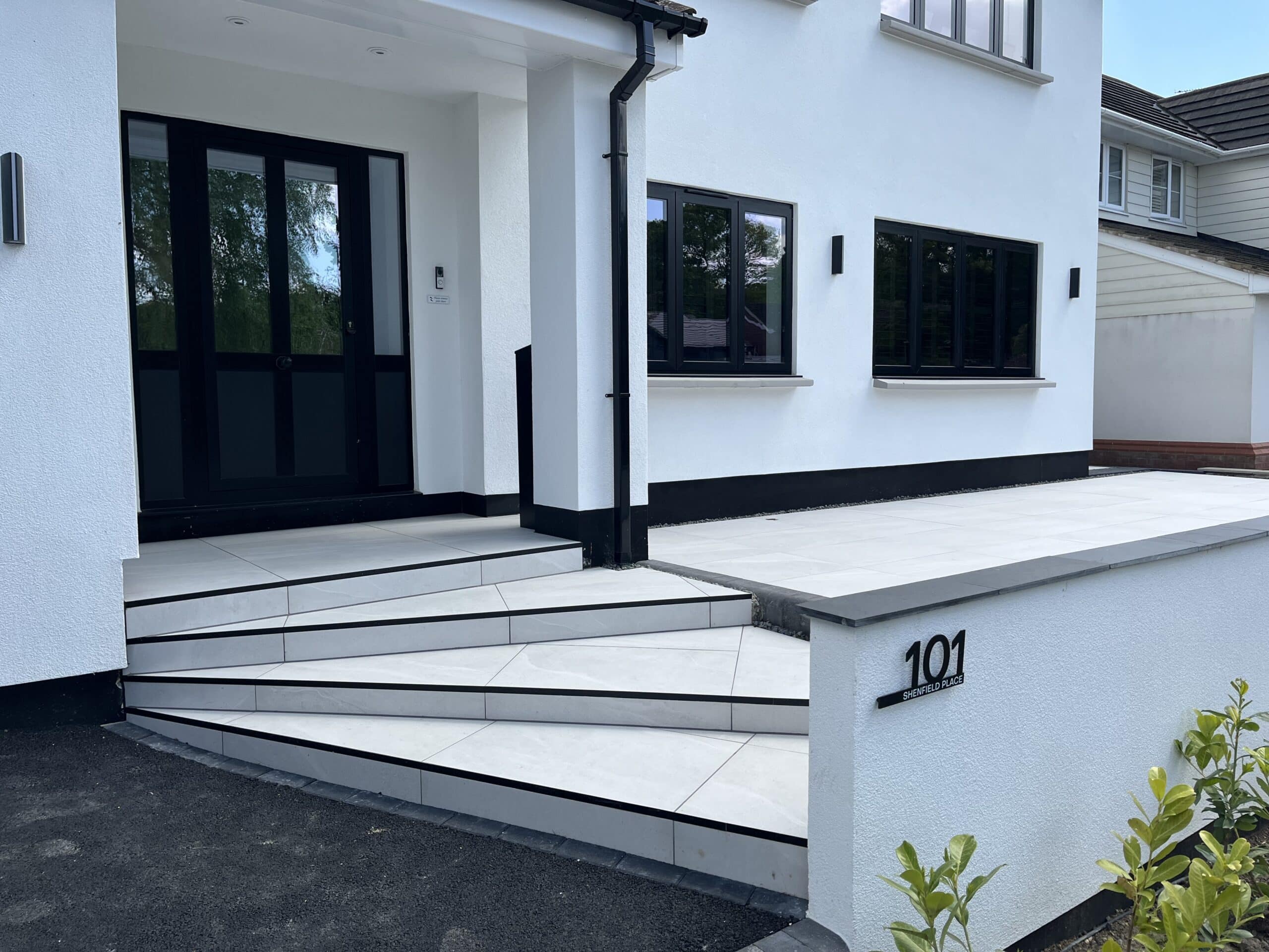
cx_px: 634
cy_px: 476
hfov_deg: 67.3
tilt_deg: -4.3
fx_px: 953
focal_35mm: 26
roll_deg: +0.7
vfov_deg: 53.1
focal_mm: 5.1
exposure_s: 1/2137
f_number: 1.6
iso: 50
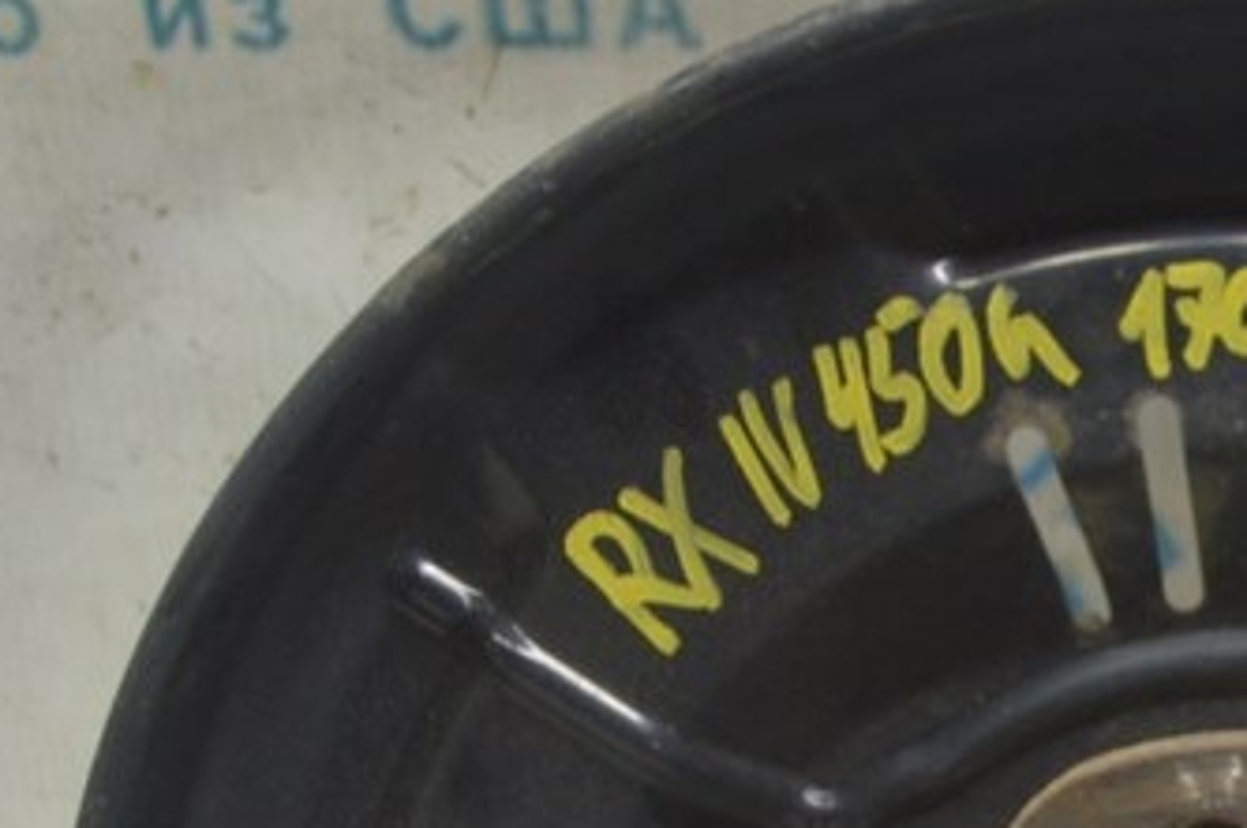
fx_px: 4151
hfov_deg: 16.8
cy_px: 946
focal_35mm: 120
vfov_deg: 11.2
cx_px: 1202
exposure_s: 1/20
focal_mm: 26
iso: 400
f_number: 5.6
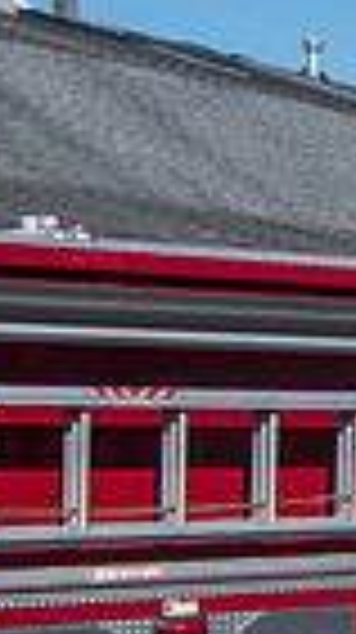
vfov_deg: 10.4
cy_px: 442
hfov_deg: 5.6
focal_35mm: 207
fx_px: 3484
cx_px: 836
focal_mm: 24
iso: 250
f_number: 14
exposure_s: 1/400
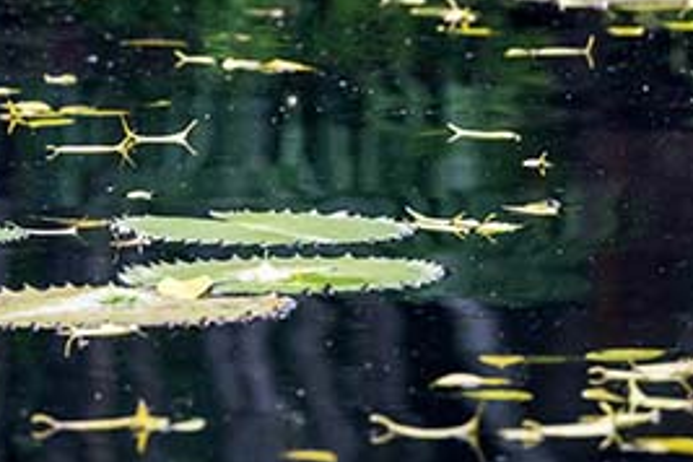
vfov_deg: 2.1
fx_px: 12781
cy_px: -301
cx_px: -327
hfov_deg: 3.1
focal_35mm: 664
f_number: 4.5
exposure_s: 1/160
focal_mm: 185
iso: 2200
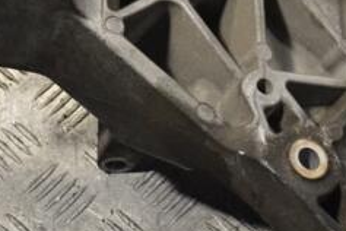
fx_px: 1096
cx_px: 196
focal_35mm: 114
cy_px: 75
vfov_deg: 12.0
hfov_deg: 17.9
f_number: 7.1
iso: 3200
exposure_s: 1/320
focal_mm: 30
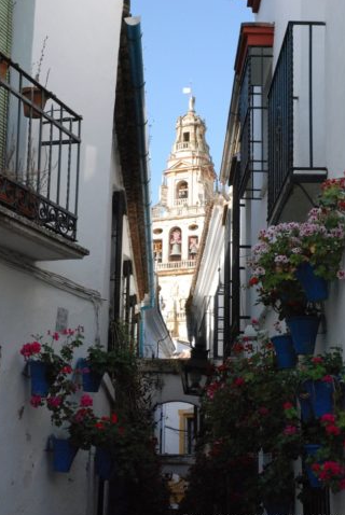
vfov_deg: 29.2
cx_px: 170
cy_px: 265
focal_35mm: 69
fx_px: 989
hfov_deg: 19.8
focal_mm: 44
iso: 1600
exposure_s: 1/640
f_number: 13
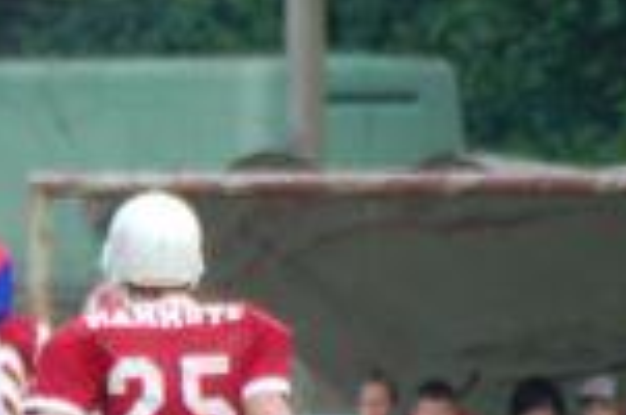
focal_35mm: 1214
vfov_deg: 1.1
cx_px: -168
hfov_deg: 1.7
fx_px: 21066
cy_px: 407
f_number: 5.6
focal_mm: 270
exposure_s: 1/500
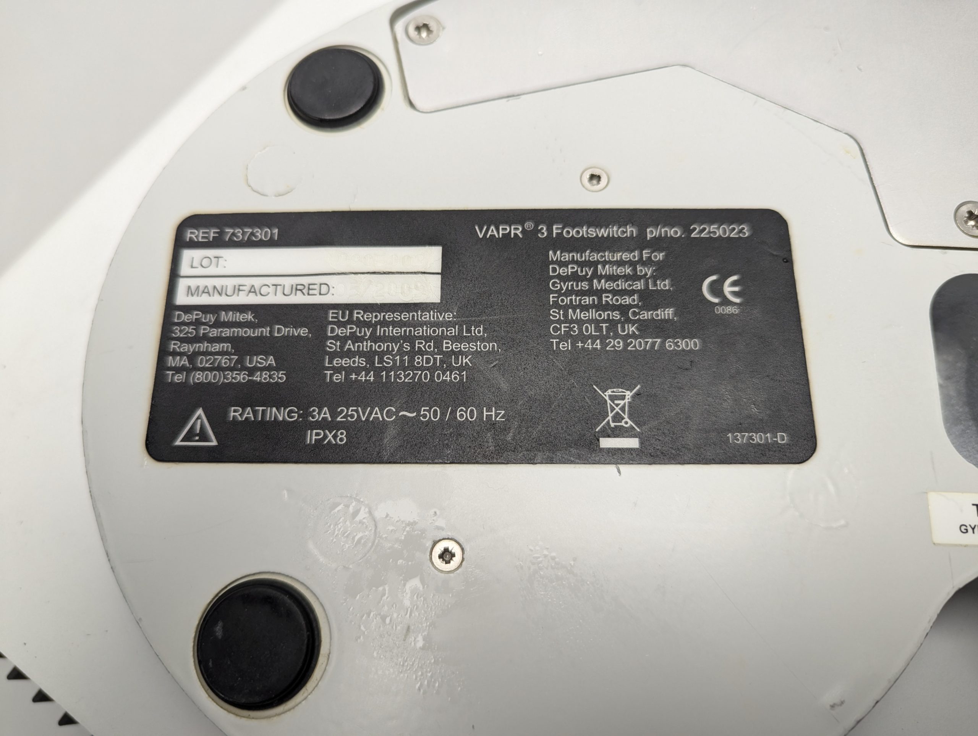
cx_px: 489
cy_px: 368
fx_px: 679
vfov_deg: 56.9
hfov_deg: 71.5
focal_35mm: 24
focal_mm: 6.81
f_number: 1.85
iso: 79
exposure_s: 1/81.3
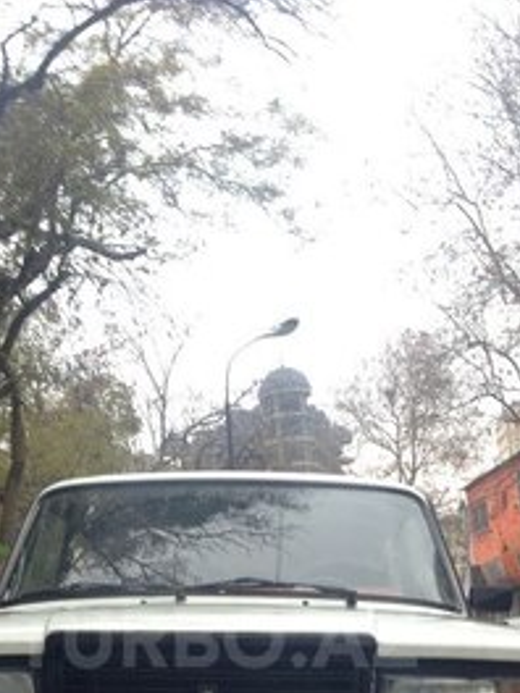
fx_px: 1242
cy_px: 638
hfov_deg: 23.6
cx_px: 215
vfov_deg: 29.7
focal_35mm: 62
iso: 50
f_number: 2.4
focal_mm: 4.12
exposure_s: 1/40
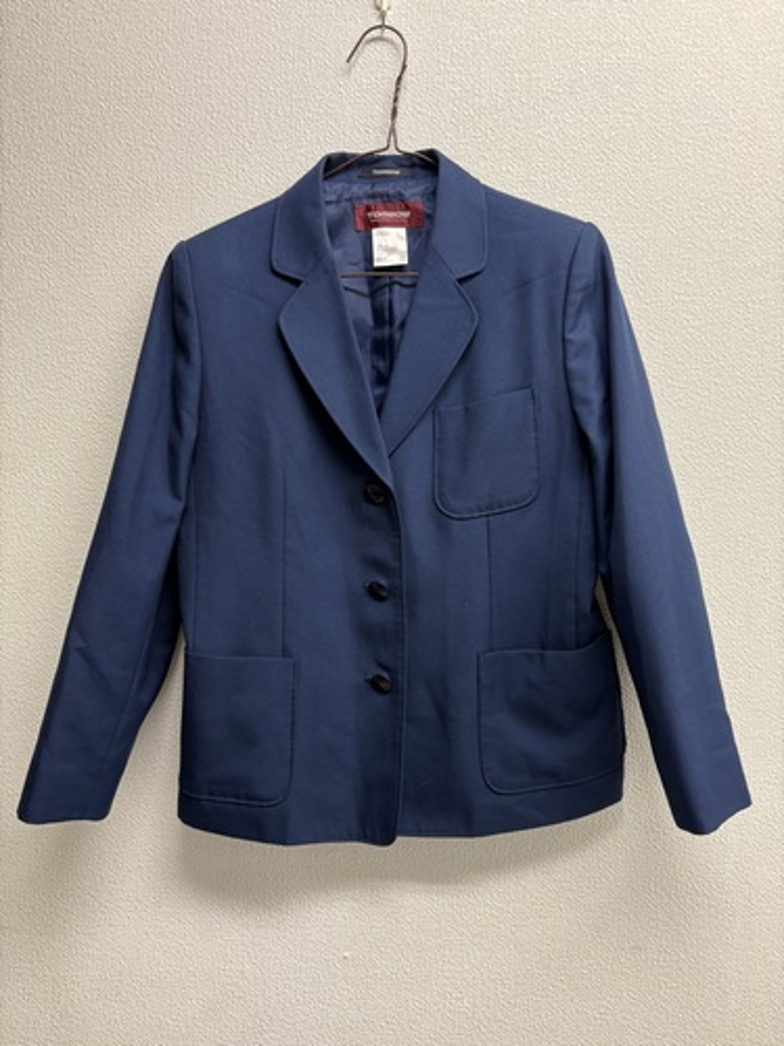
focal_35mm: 26
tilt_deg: -3.9
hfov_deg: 53.1
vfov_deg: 67.3
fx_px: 785
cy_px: 523
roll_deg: +0.4
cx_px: 392
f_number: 1.6
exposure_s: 1/50
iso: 80
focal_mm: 5.96
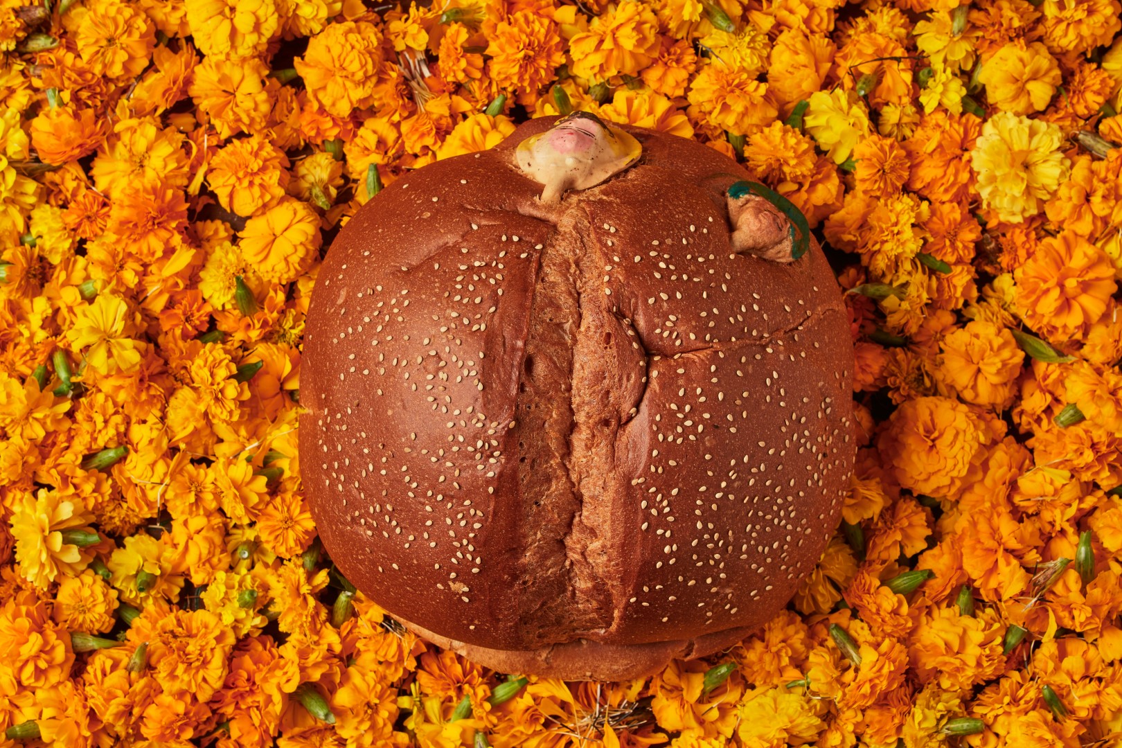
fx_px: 2337
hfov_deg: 27.0
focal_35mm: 75
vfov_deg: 18.2
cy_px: 374
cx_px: 561
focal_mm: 50
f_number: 9
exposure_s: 1/125
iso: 125
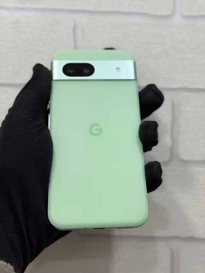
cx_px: 102
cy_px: 136
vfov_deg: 39.7
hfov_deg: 30.3
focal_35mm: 48
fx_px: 379
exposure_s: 1/100
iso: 50
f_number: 1.78
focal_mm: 6.76
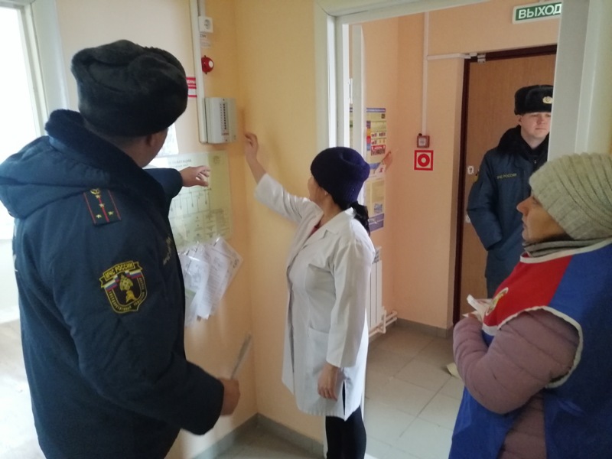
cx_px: 306
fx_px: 477
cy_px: 230
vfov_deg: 51.4
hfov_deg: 65.3
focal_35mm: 27
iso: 800
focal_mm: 3.88
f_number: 1.8
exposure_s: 1/100
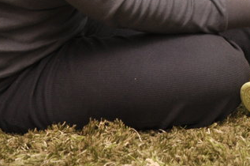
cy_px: -53
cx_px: 286
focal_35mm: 126
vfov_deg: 10.6
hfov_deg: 15.8
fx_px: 873
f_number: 5
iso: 400
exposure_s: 1/60
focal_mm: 26
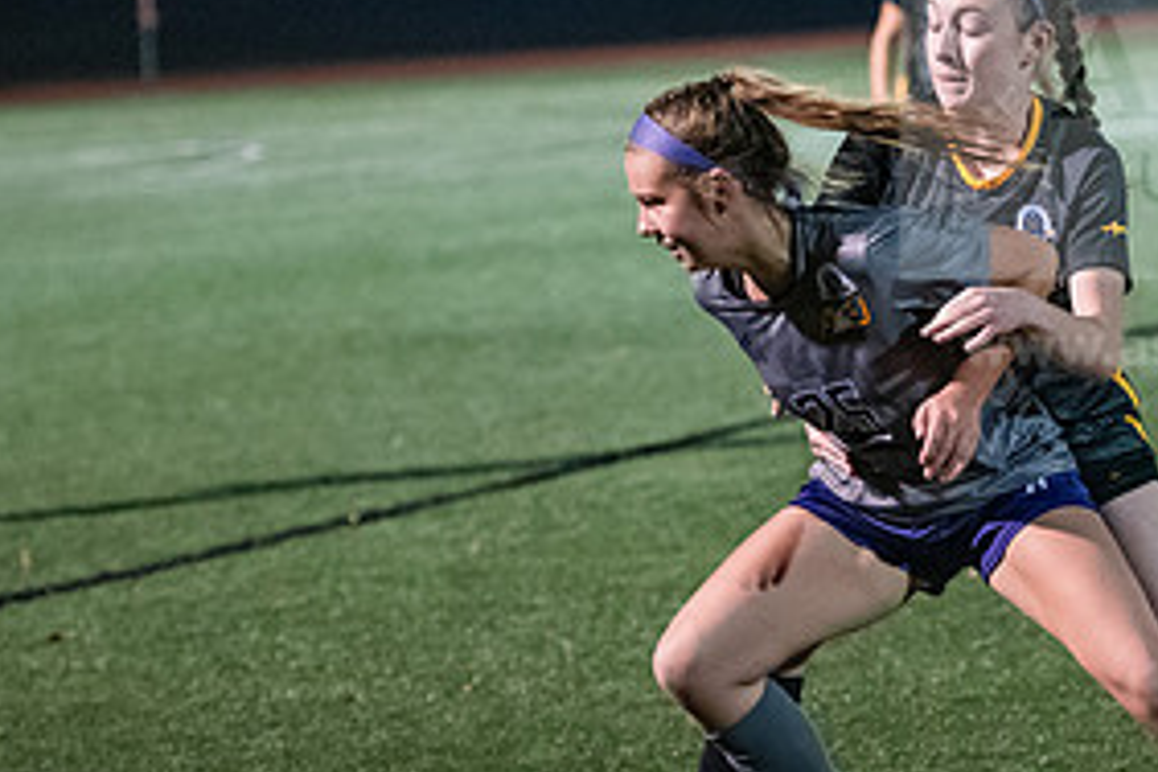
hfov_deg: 11.6
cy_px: 433
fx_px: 5693
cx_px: 776
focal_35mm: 177
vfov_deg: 7.8
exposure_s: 1/1000
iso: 8000
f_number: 2.8
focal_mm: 86
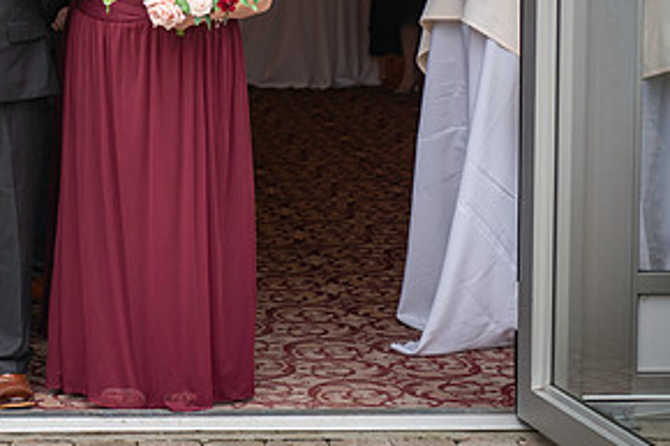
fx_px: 2306
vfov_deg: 11.0
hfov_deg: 16.3
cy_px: 42
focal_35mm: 124
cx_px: 69
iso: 500
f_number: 3.5
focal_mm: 62
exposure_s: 1/160
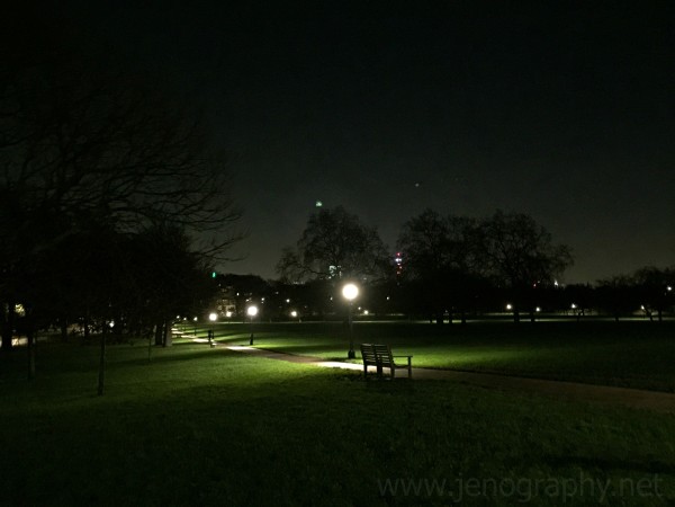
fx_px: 565
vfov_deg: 48.2
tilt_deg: +4.4
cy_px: 254
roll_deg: -0.1
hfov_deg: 61.7
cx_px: 338
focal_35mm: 29
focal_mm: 4.15
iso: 400
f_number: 2.2
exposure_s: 1/4
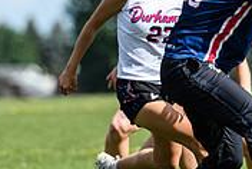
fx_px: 6928
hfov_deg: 2.1
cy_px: 59
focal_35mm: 988
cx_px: 245
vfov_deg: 1.4
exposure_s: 1/1600
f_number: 3.2
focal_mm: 200
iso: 100
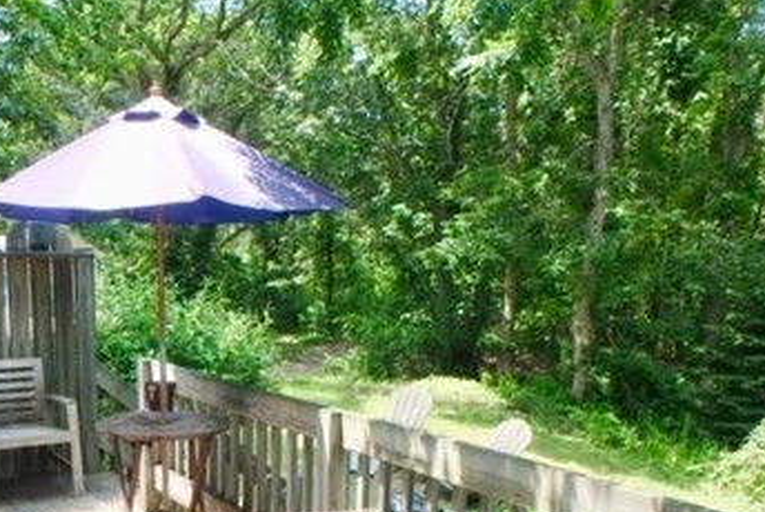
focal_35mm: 38
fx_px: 808
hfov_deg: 49.6
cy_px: 456
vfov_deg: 33.4
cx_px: 241
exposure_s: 1/250
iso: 125
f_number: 3.5
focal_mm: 3.7
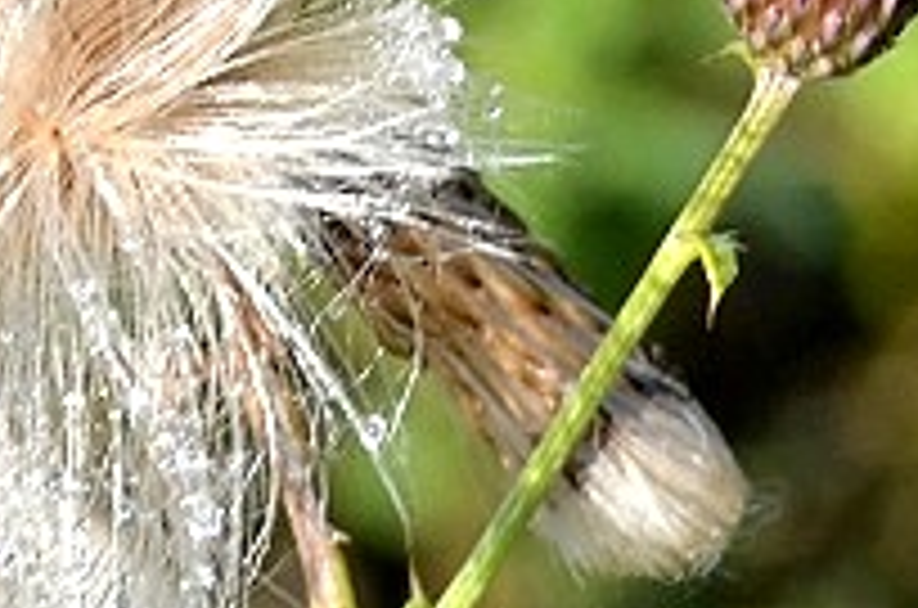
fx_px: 21726
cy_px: 878
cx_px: 1390
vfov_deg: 1.6
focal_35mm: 854
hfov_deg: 2.4
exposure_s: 1/60
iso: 200
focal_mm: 116
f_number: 11
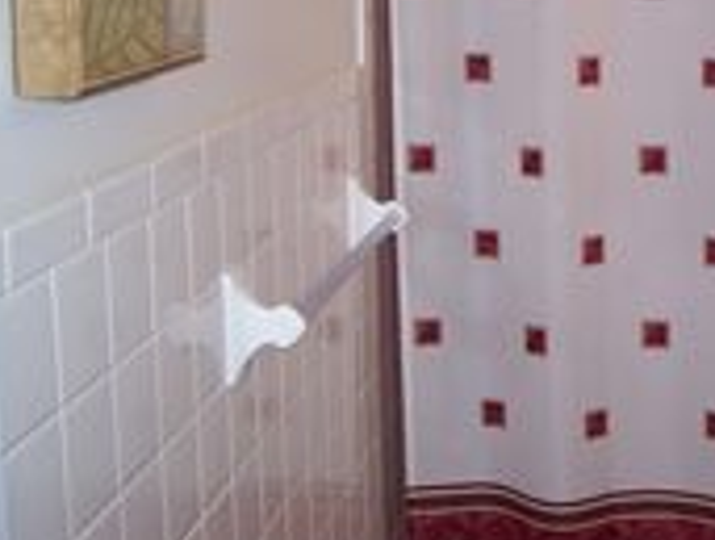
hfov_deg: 25.2
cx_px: 732
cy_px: 105
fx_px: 1511
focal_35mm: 73
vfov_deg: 20.0
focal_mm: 5.6
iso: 80
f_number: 2.7
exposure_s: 1/64
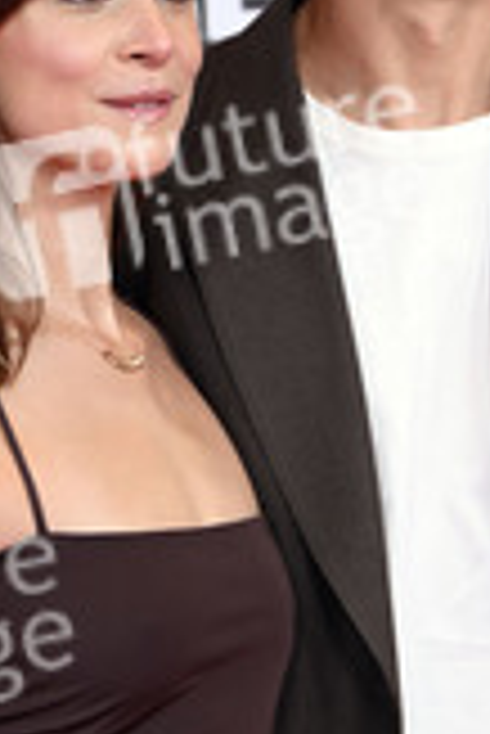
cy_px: 419
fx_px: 5500
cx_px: 333
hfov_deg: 5.1
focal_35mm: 270
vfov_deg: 7.6
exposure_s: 1/200
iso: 1000
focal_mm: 110
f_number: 6.3
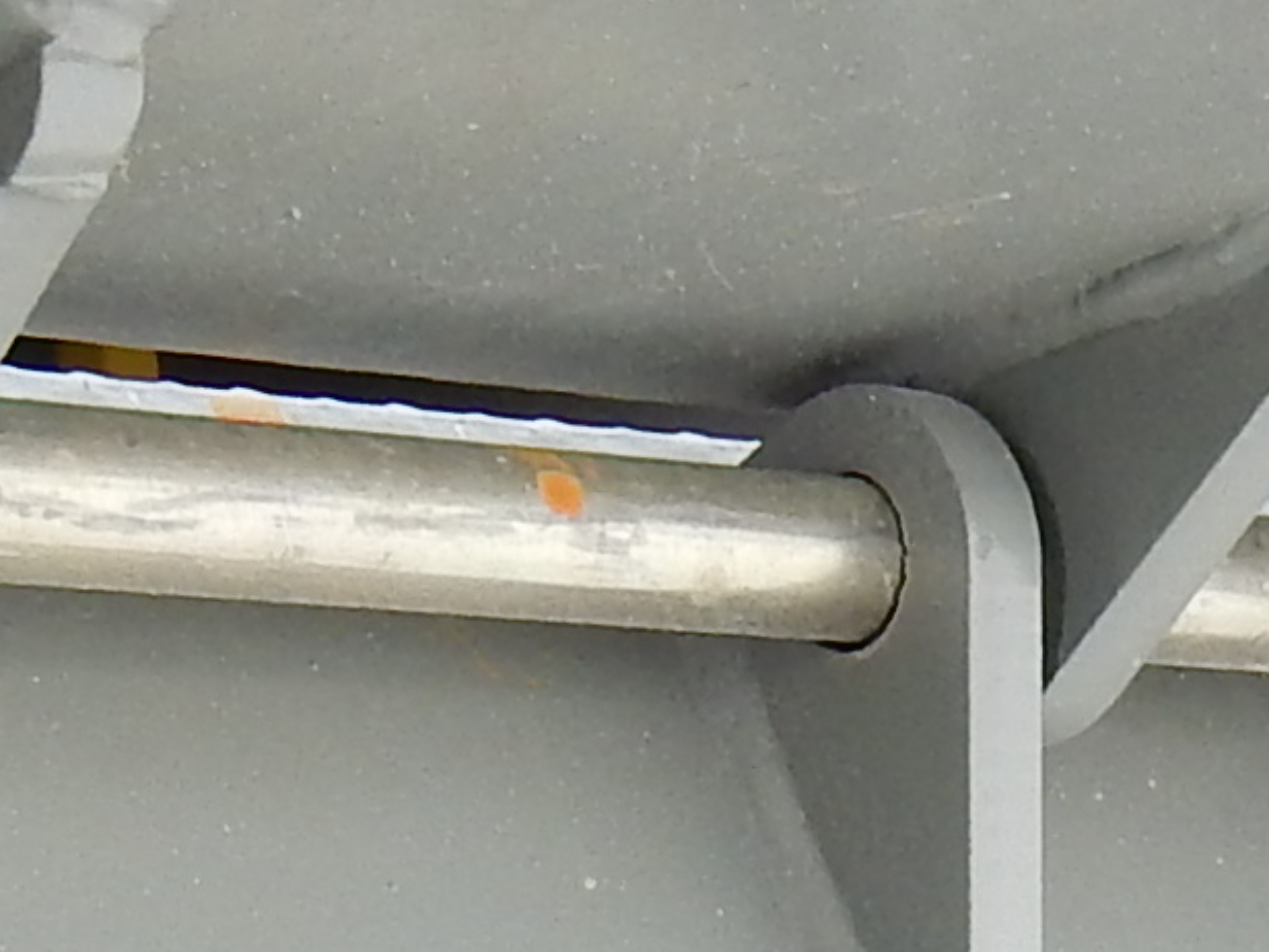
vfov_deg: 7.6
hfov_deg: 10.5
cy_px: 1929
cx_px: 1082
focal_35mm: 187
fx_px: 6855
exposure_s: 1/50
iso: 125
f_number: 3.7
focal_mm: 4.5
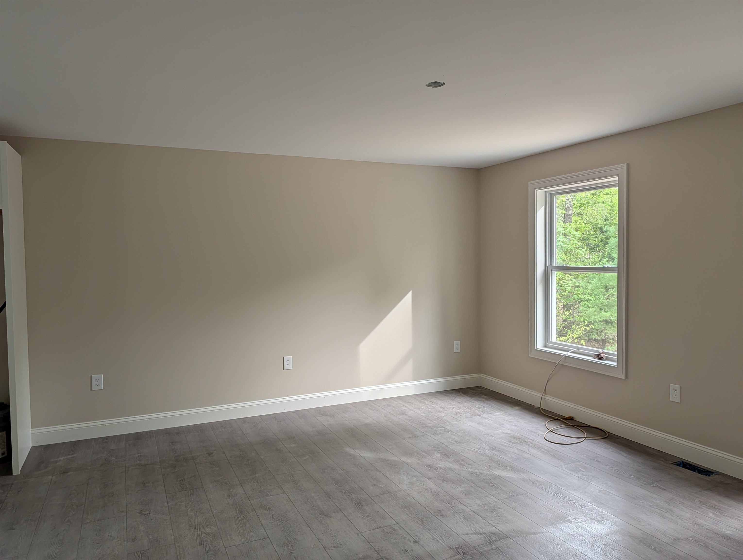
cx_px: 372
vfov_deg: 56.9
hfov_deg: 71.5
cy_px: 280
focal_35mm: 24
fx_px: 516
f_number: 1.68
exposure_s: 1/236
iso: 75
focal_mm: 6.9
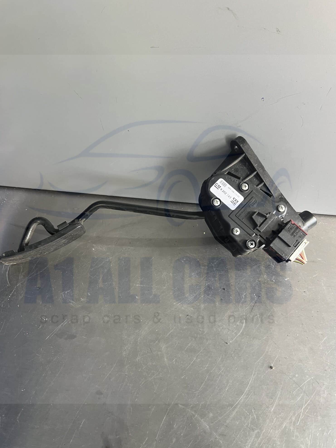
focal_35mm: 27
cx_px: 167
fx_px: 349
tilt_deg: -45.8
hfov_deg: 51.4
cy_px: 229
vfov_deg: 65.3
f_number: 1.6
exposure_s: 1/67
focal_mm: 5.1
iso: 125
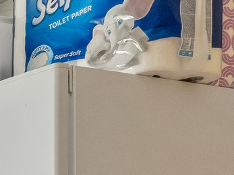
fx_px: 1068
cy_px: 455
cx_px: -534
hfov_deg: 9.2
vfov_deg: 8.4
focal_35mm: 158
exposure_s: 1/6
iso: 200
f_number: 10
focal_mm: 19
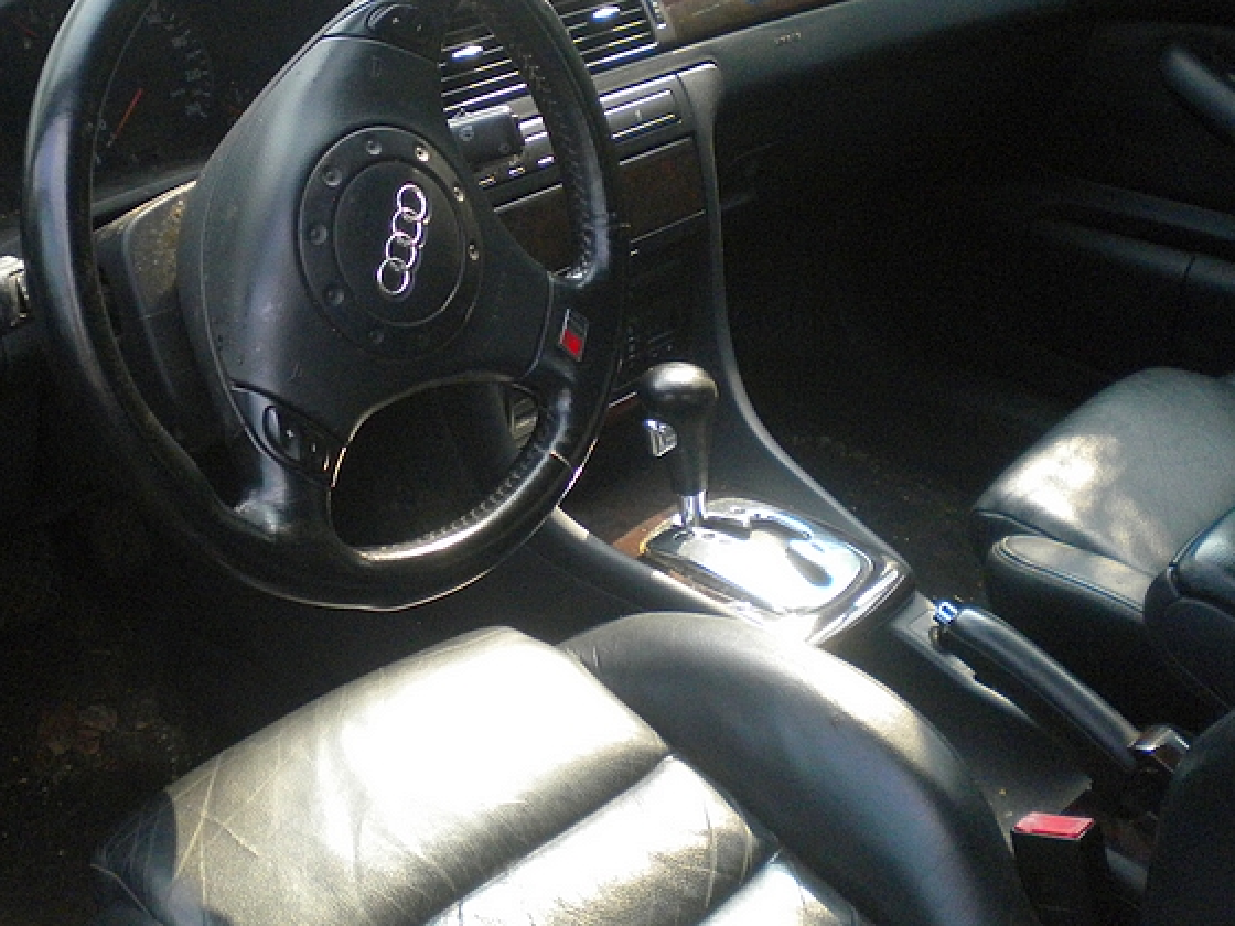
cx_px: 472
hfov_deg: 38.0
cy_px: 362
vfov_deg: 29.0
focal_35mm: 50
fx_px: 1784
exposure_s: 1/589
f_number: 3.1
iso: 348
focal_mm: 6.3
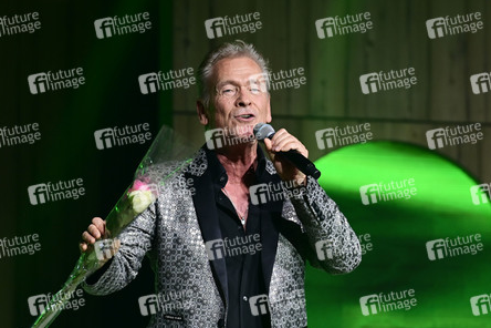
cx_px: 248
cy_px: 164
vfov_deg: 6.8
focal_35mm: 203
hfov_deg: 10.1
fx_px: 2768
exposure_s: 1/320
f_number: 4
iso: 1600
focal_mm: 200
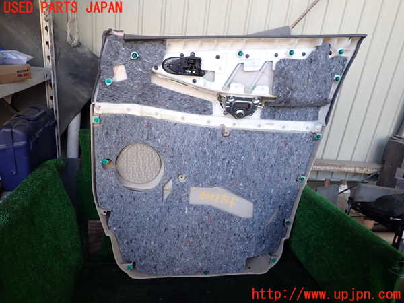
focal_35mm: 25
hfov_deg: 69.4
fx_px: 292
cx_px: 202
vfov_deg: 54.9
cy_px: 152
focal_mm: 4.5
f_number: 2
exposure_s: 1/100
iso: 100
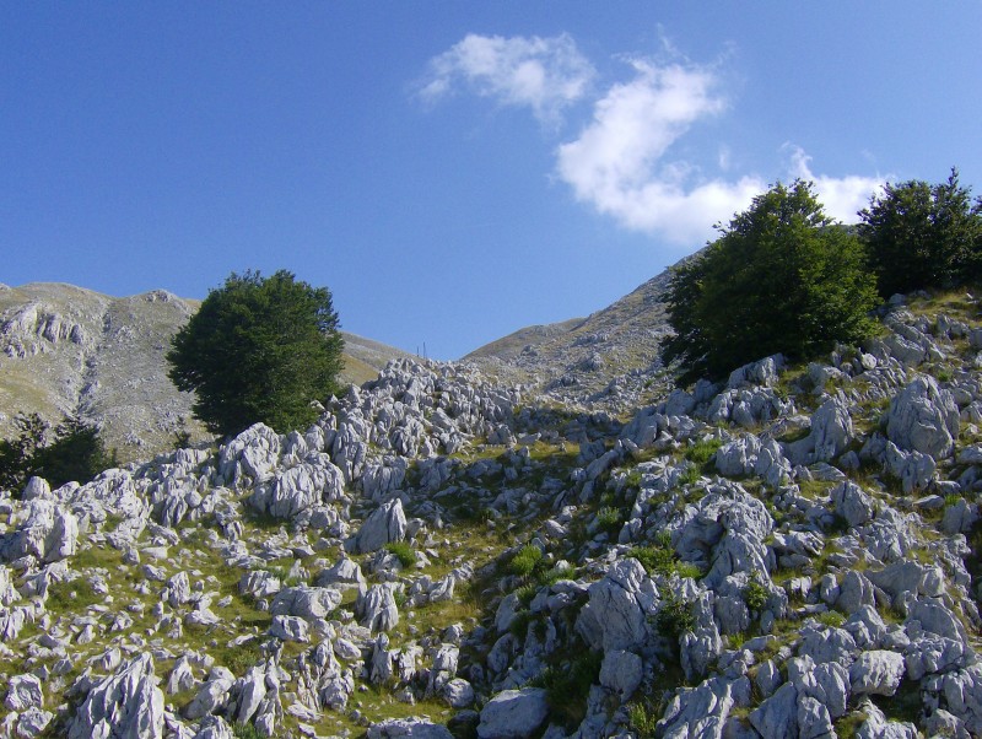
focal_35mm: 36
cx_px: 491
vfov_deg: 39.7
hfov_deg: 51.3
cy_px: 370
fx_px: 1022
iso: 100
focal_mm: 6
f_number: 4.7
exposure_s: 1/824
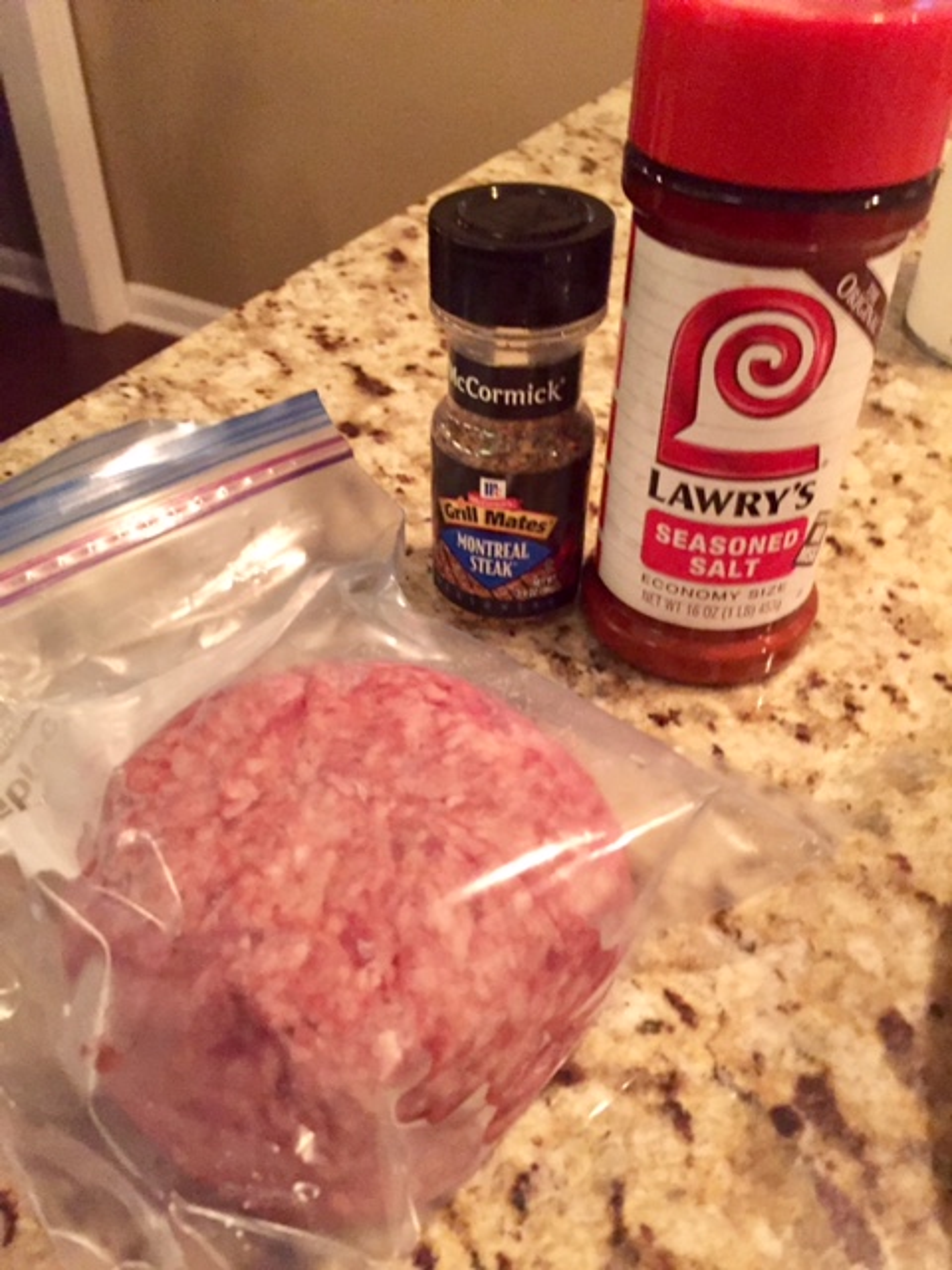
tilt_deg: -40.8
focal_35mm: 29
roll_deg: -1.7
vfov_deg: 61.7
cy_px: 635
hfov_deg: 48.2
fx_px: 1063
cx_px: 476
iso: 400
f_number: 2.2
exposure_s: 1/15
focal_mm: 4.15
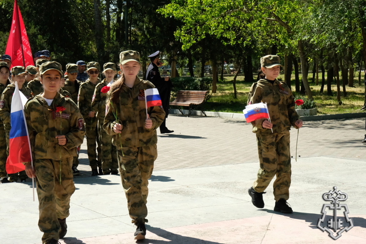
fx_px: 844
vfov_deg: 16.5
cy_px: 122
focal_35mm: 83
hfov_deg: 24.5
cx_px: 183
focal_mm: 55
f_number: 13
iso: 4000
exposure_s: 1/1700
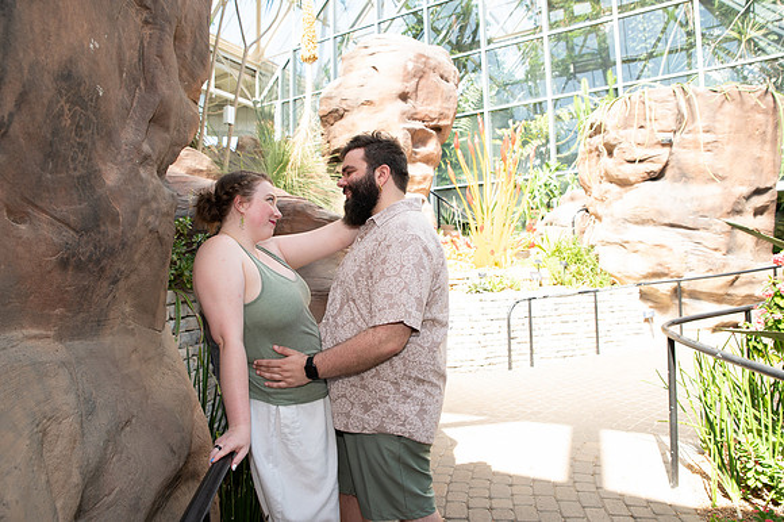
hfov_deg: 73.8
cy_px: 261
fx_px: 522
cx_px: 392
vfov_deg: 53.1
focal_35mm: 24
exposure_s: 1/200
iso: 400
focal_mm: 24
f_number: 4.5
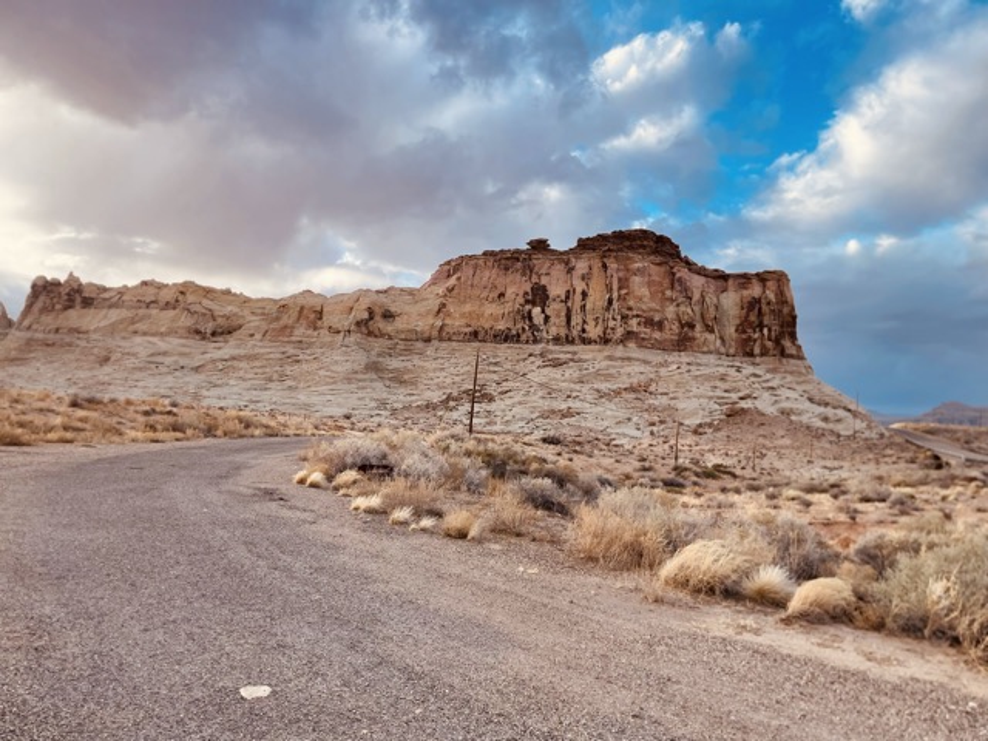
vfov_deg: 54.9
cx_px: 494
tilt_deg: +4.0
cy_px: 370
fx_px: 714
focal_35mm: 25
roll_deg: -2.9
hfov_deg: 69.4
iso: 32
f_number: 1.6
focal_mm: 5.1
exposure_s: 1/1152
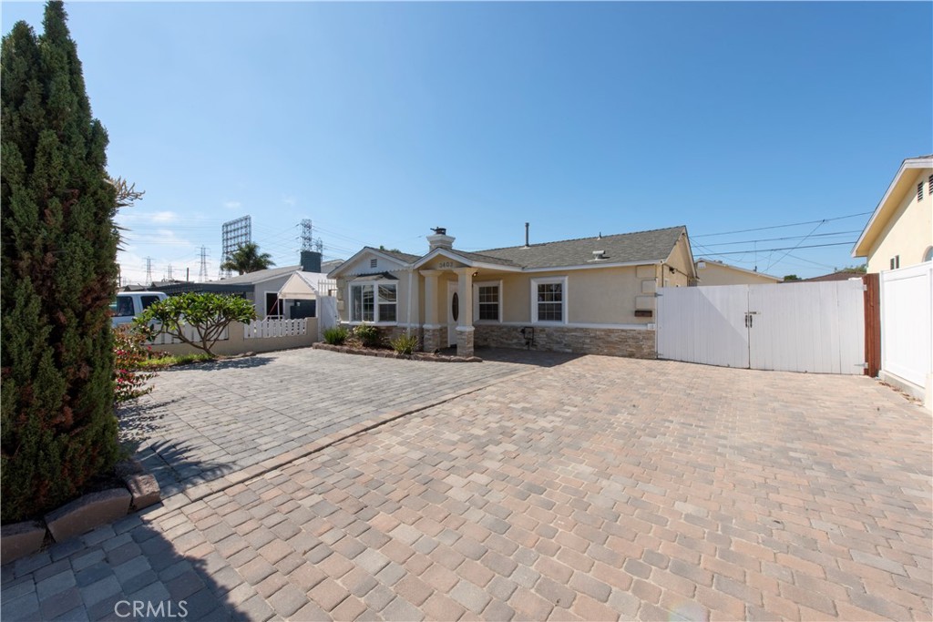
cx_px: 466
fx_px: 363
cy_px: 311
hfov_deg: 104.2
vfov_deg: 81.2
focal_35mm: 14
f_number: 22
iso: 100
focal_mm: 14
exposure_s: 1/25
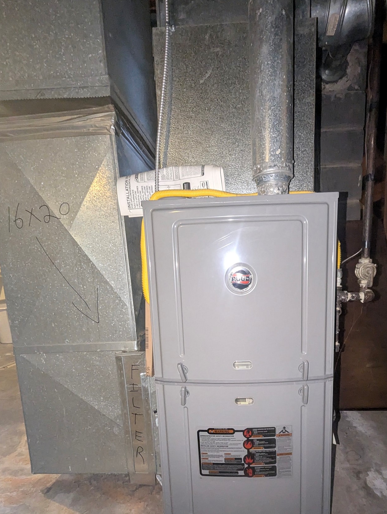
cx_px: 230
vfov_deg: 93.7
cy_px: 296
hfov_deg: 77.4
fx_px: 238
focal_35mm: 16
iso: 664
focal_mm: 1.95
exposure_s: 1/24
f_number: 2.2
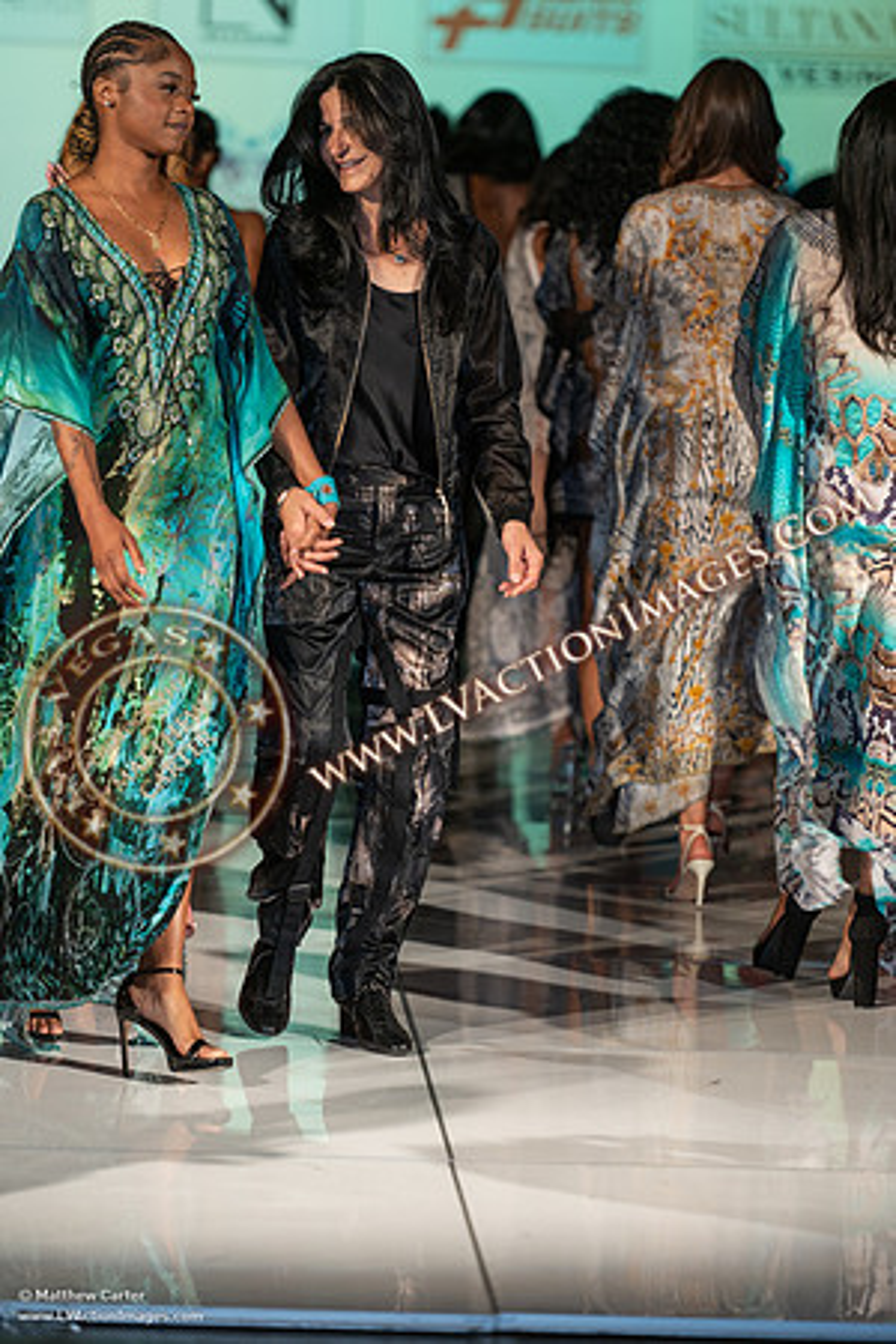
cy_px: 672
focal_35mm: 150
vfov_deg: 13.7
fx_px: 5600
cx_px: 448
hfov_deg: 9.1
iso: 400
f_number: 2.8
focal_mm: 150
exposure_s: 1/250
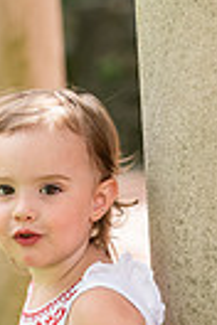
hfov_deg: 4.0
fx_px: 3137
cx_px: 49
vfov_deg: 5.9
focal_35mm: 347
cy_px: 384
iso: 640
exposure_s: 1/1250
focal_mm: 102
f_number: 3.5
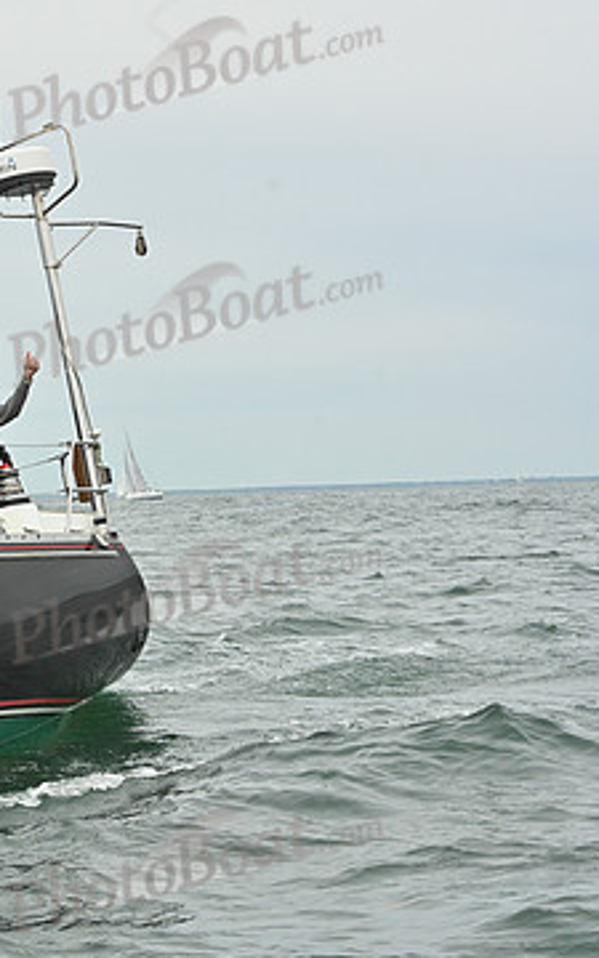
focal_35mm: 115
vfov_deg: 18.1
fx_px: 3004
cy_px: 494
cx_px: -128
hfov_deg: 11.2
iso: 320
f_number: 10
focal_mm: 70
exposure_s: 1/800
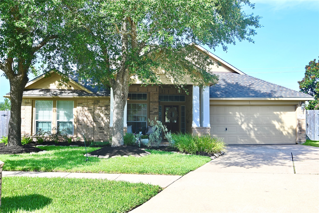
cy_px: 106
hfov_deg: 49.6
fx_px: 345
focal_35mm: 39
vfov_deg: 34.2
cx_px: 160
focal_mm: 39
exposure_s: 1/30
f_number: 20
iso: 200
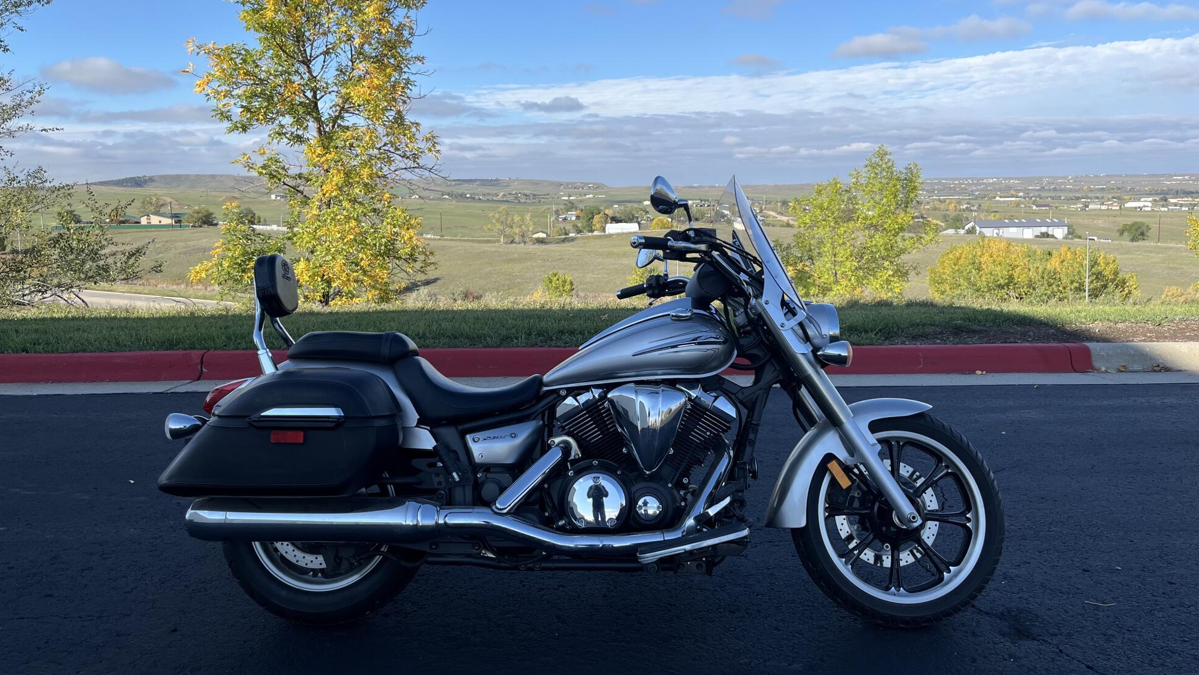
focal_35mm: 29
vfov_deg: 40.0
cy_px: 265
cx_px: 587
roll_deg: +1.1
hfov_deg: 66.1
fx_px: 922
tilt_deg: -4.5
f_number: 1.6
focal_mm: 5.1
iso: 50
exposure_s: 1/2755
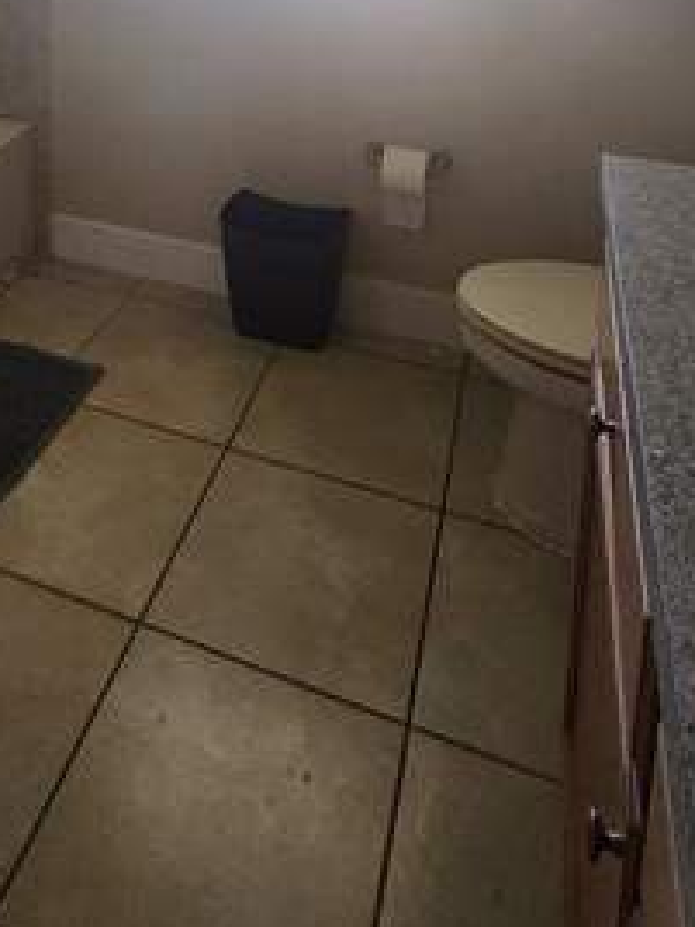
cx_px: 204
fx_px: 830
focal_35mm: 31
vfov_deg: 46.1
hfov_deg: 44.4
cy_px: -52
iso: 400
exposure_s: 1/60
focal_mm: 2.2
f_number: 2.2
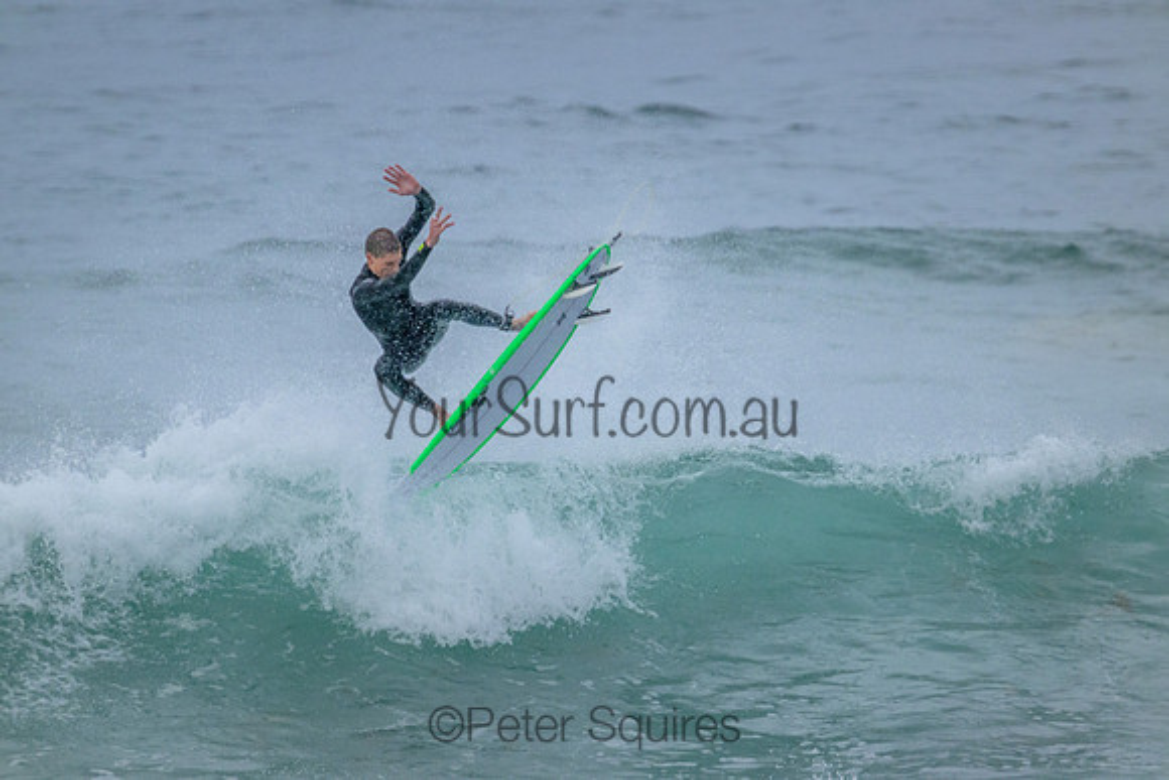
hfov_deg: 2.6
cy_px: 390
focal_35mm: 800
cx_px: 584
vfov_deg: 1.7
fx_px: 25983
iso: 4000
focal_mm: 800
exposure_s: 1/1600
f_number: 11
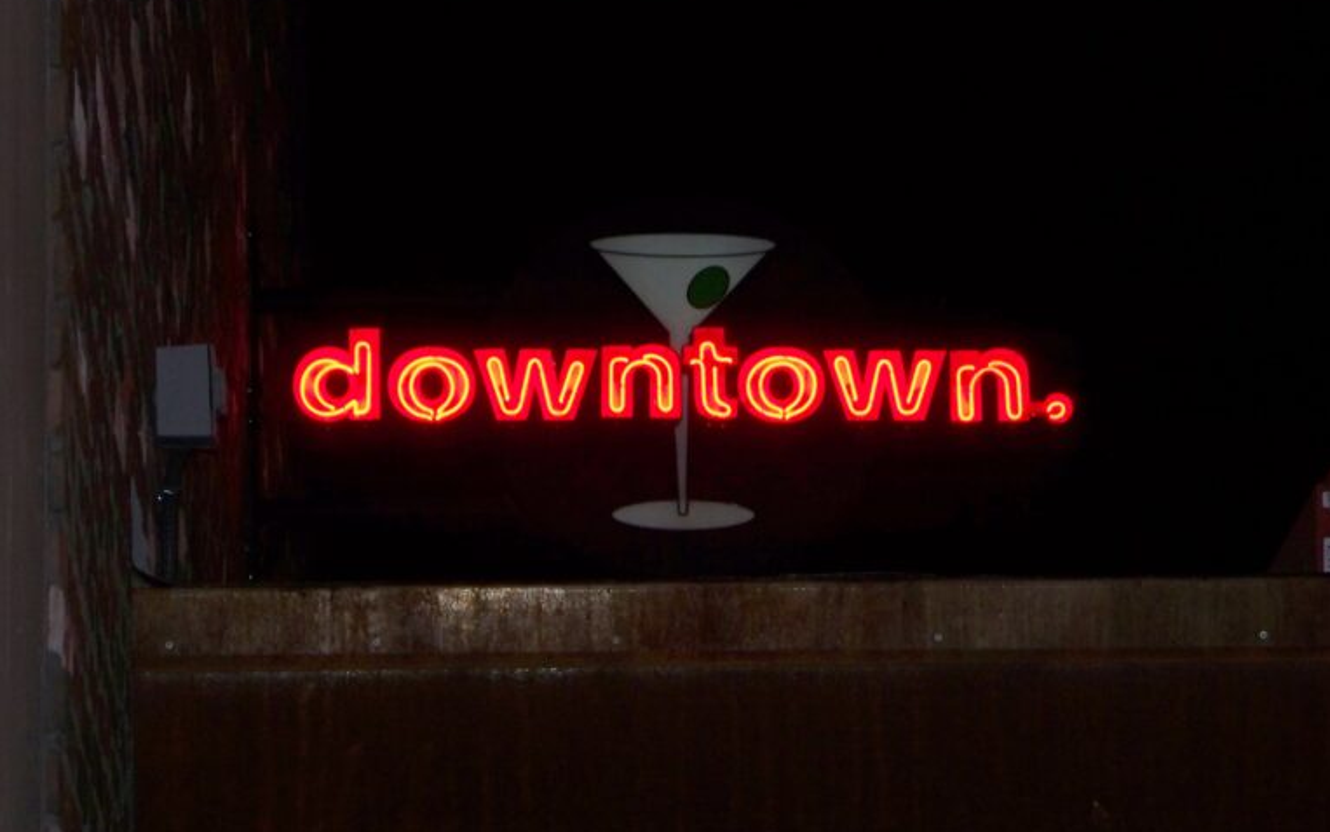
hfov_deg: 10.9
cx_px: 668
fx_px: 6960
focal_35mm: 192
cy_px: 420
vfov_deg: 6.8
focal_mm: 37.7
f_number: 5.1
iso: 400
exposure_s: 1/100
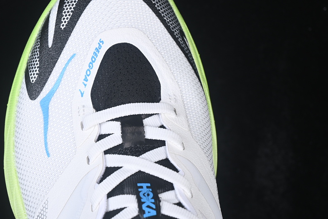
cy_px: 107
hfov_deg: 19.8
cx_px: 124
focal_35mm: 103
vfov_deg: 13.3
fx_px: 938
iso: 160
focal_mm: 50
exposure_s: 1/100
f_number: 7.1
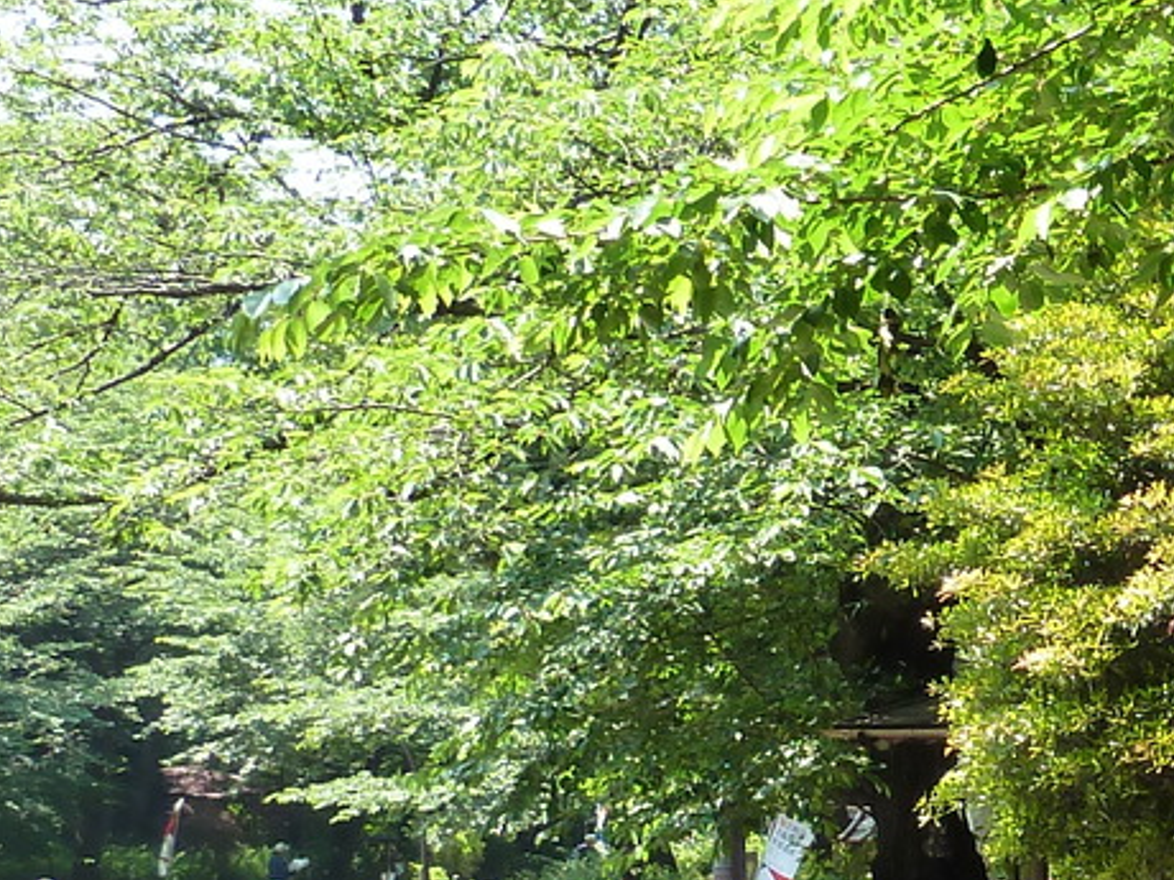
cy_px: 877
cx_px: 1542
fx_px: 3188
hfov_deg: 19.2
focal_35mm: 94
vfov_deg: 15.4
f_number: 3.5
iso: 125
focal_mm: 4.4
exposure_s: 1/100
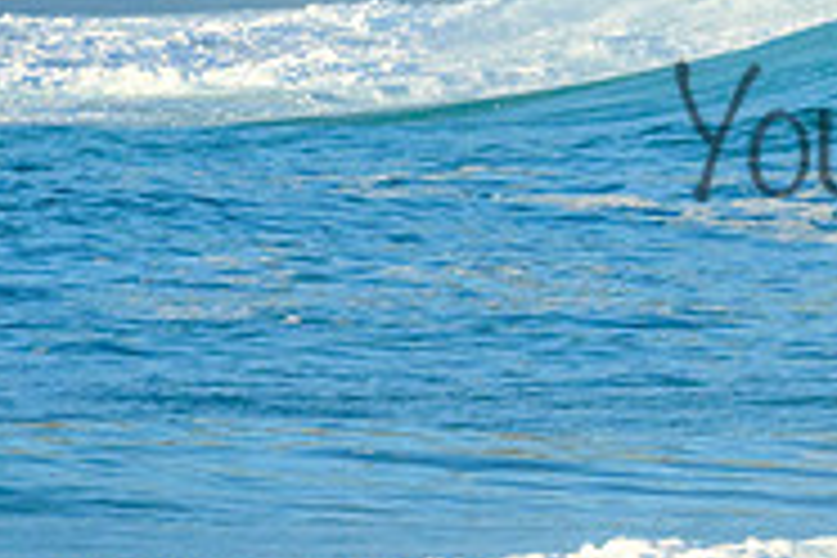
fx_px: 39917
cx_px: 1275
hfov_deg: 1.2
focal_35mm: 1717
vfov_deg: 0.8
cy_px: 72
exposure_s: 1/2000
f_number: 9
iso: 1000
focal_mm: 400
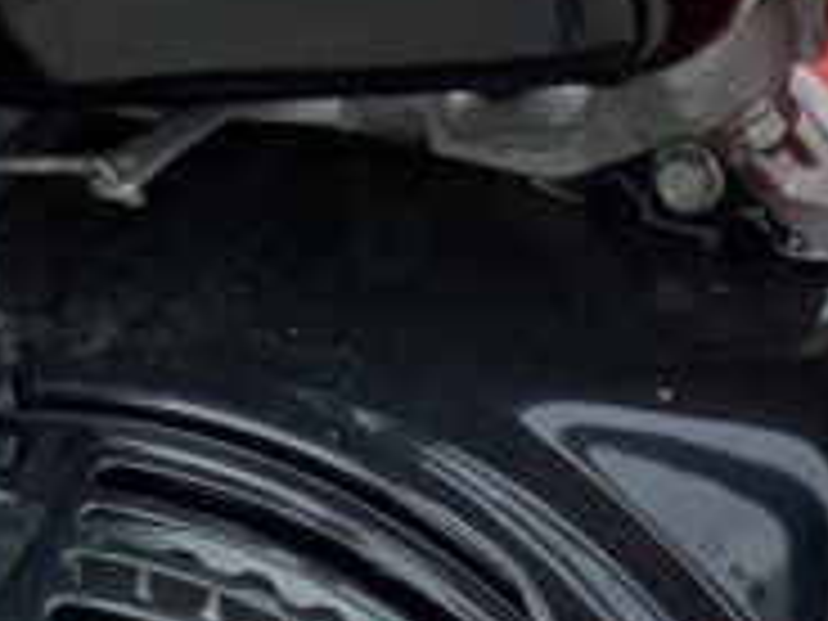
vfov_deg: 8.3
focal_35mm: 161
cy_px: 1588
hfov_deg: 11.8
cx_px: 1161
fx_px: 3851
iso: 16
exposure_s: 1/138
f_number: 1.8
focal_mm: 3
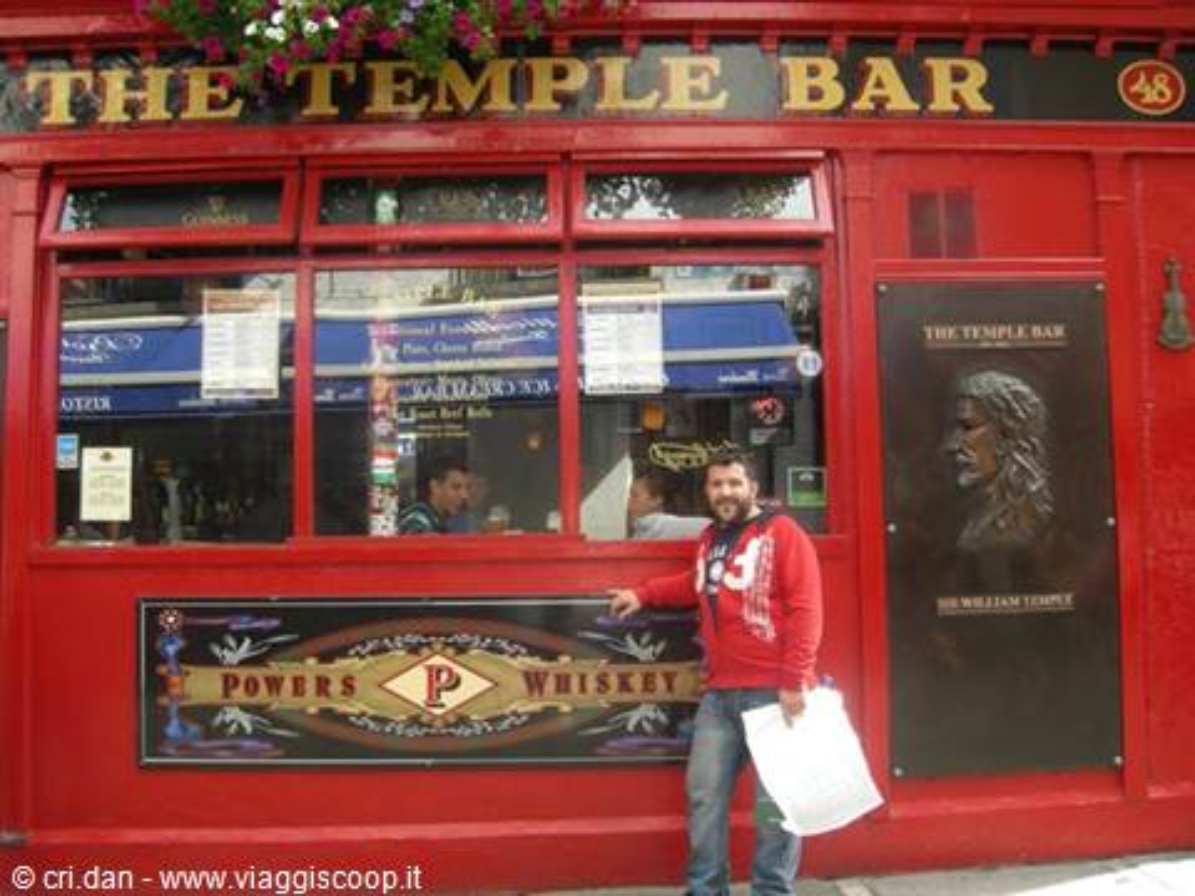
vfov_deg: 39.7
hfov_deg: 51.4
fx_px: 1243
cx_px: 598
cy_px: 448
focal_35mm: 36
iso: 64
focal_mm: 7.5
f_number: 3.4
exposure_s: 1/66.3
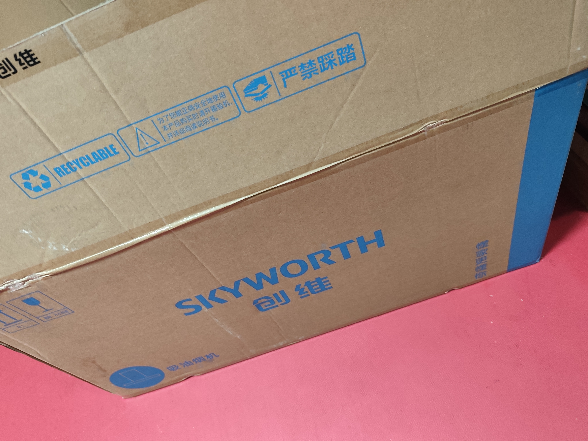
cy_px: 220
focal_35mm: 24
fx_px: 408
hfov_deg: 71.6
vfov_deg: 56.8
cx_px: 294
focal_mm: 5.84
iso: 1250
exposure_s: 1/33.3
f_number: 1.6
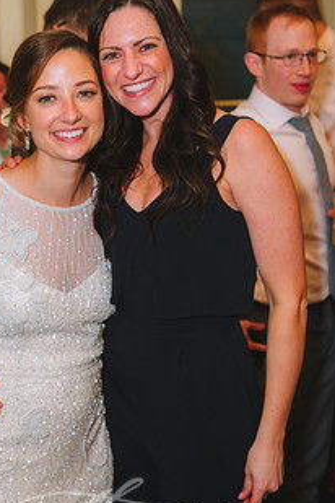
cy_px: 226
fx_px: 893
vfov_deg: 31.4
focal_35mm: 64
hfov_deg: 21.1
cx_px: 95
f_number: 2.8
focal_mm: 44
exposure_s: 1/80
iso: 2000
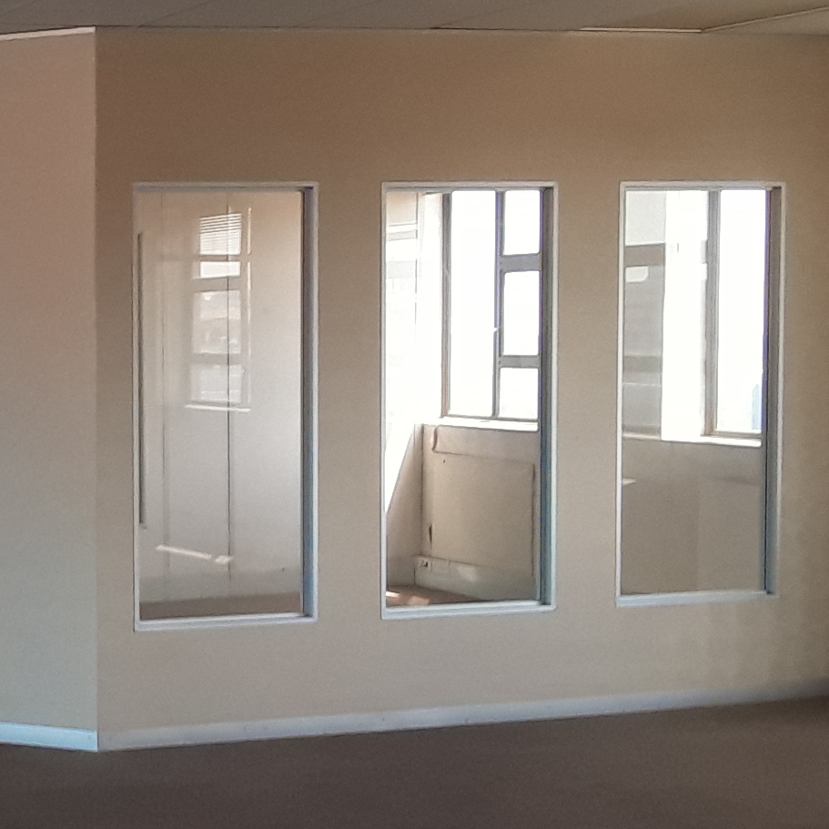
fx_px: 2032
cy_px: 410
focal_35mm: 75
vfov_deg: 23.1
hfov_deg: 20.9
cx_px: -258
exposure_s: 1/50
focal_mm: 2.2
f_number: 1.9
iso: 50
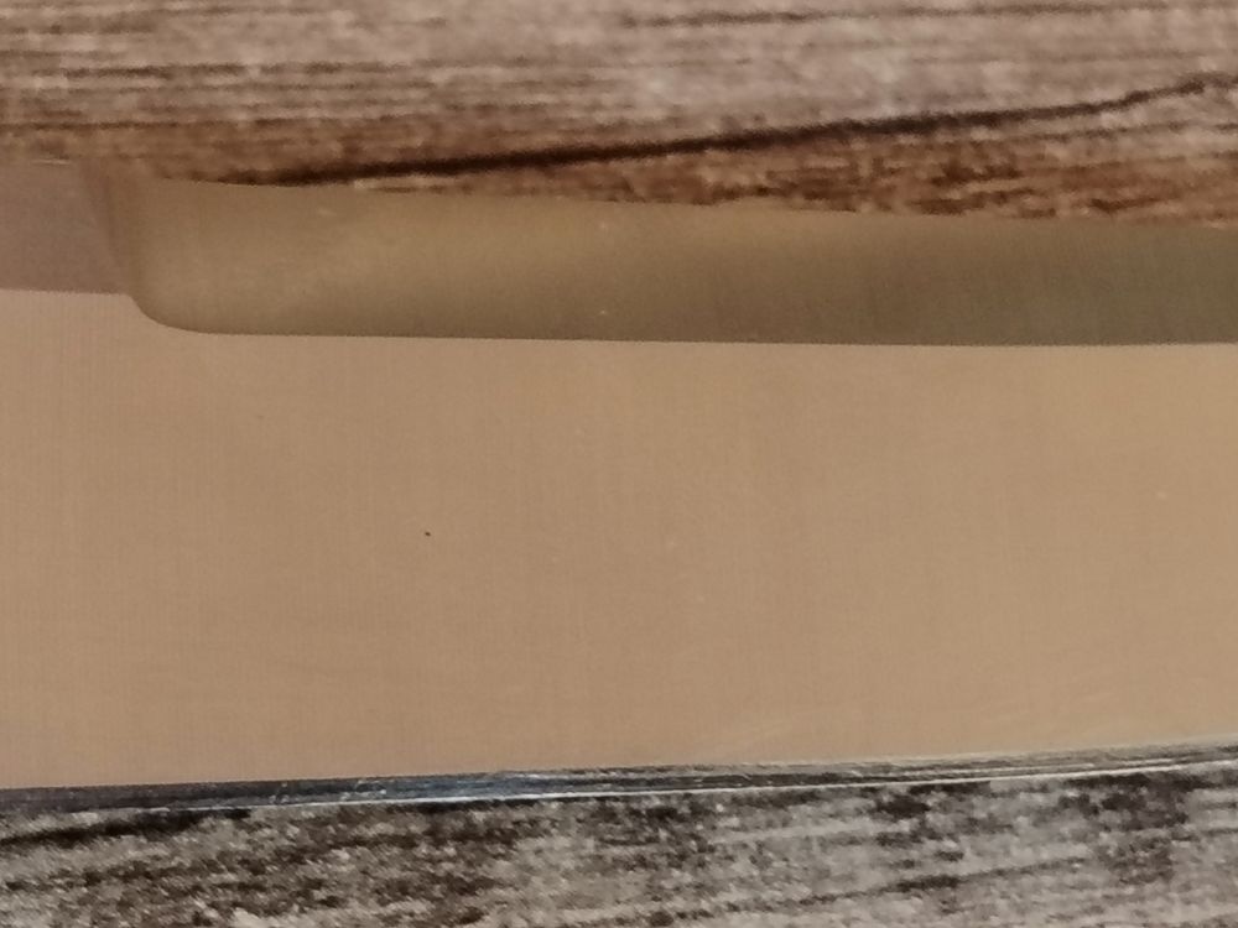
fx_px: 3970
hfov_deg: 17.7
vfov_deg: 13.3
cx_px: 619
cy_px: 464
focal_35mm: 111
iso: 2244
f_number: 1.75
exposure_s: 1/20
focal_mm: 5.25
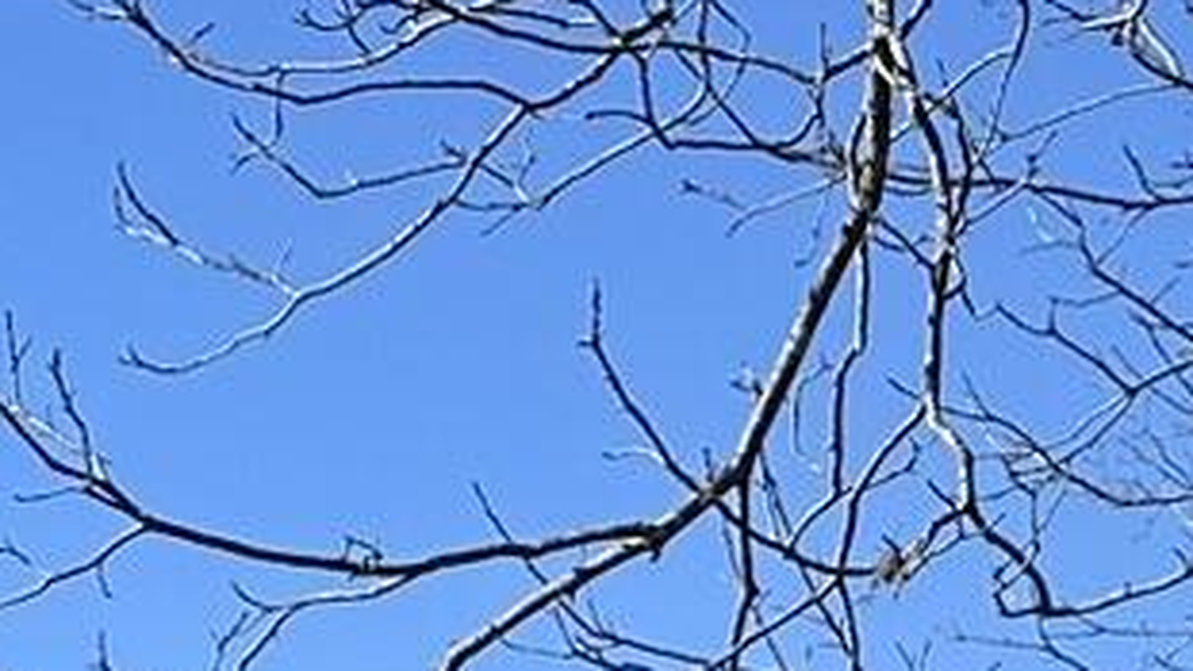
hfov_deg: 12.3
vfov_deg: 6.5
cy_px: 1986
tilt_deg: -0.3
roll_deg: -0.8
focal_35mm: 172
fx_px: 5441
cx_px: -73
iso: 80
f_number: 1.78
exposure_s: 1/2967
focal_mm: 6.86
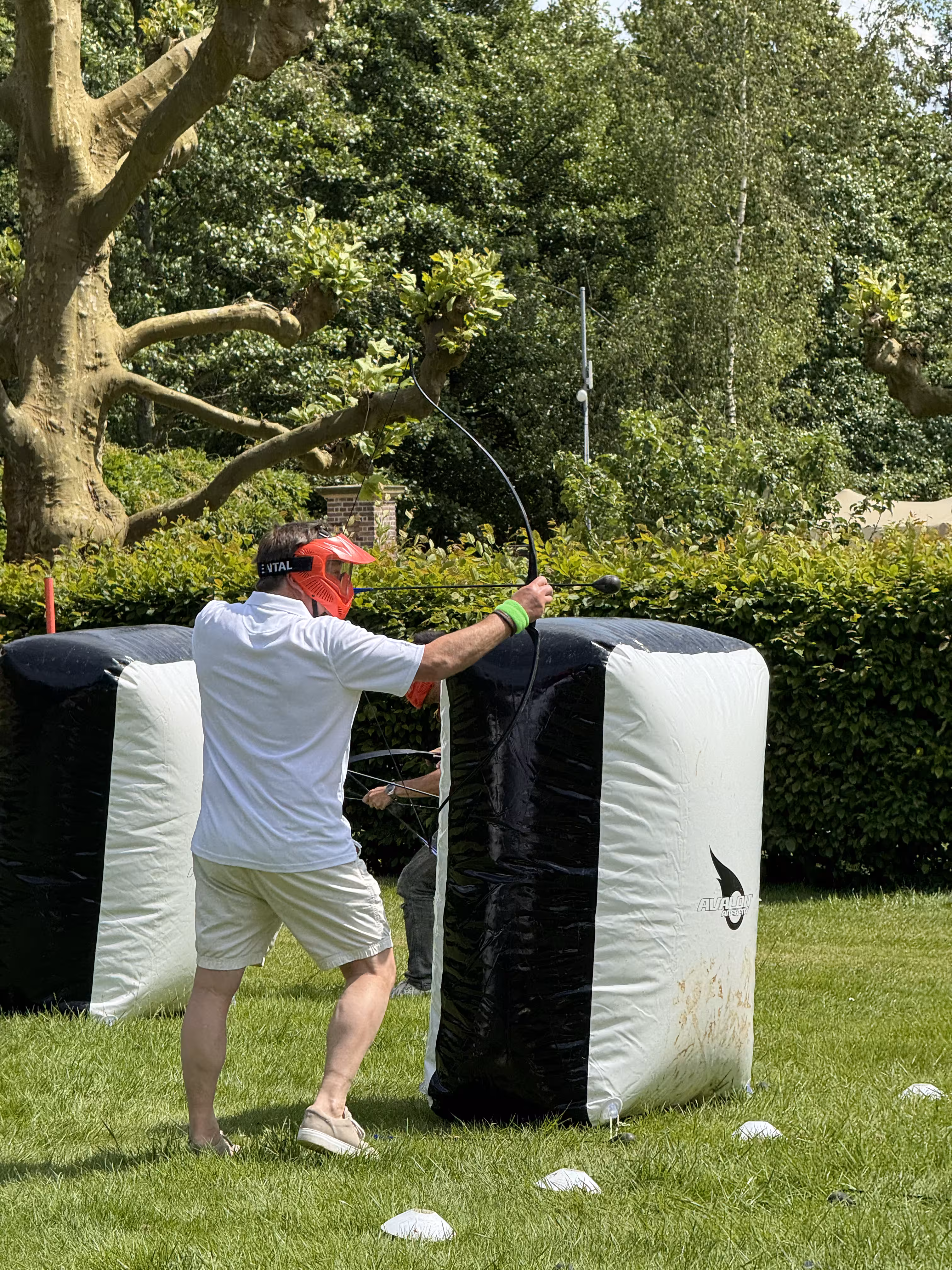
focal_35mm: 120
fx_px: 4400
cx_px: 476
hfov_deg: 12.3
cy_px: 635
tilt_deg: -1.8
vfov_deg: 16.4
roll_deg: +0.8
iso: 50
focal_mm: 15.66
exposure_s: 1/1048
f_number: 2.8
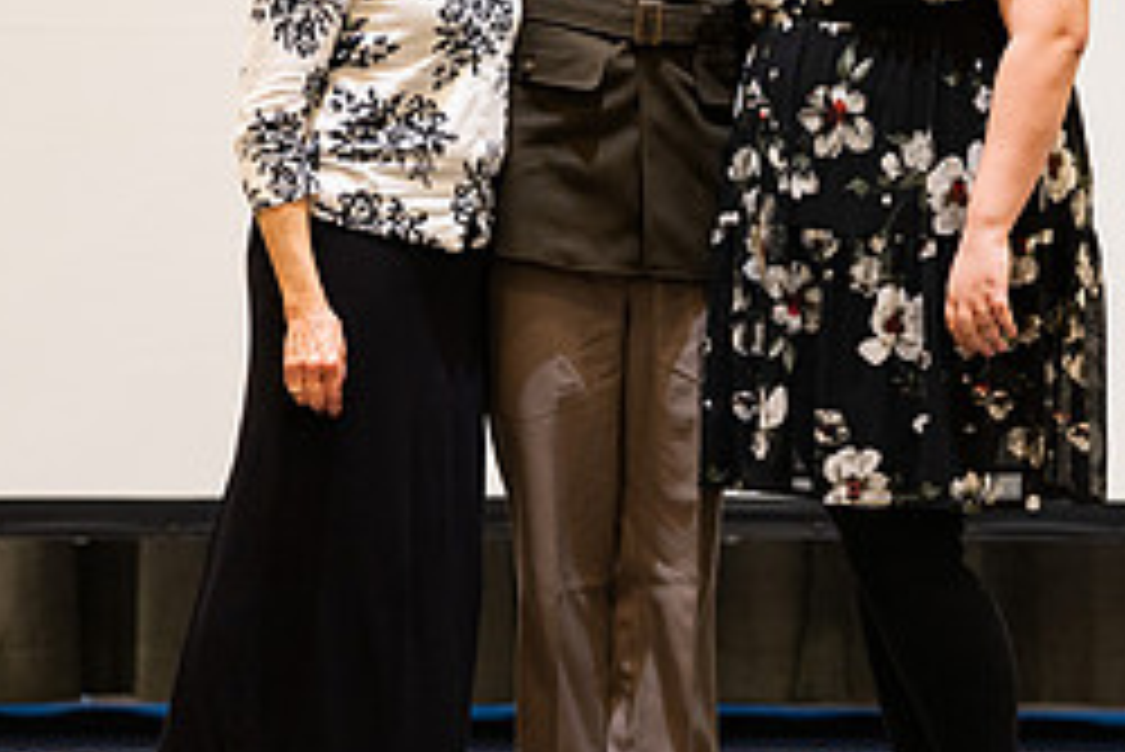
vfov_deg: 7.0
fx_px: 6160
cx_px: 702
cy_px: 200
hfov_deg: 10.4
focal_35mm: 197
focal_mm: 85
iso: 640
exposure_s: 1/125
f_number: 1.8
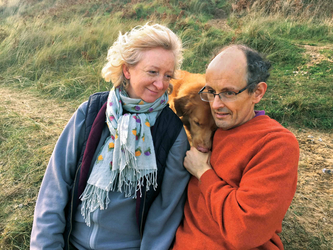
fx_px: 279
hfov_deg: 61.7
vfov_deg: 48.2
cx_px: 166
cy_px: 125
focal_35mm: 29
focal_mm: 4.15
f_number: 2.2
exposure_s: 1/120
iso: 32
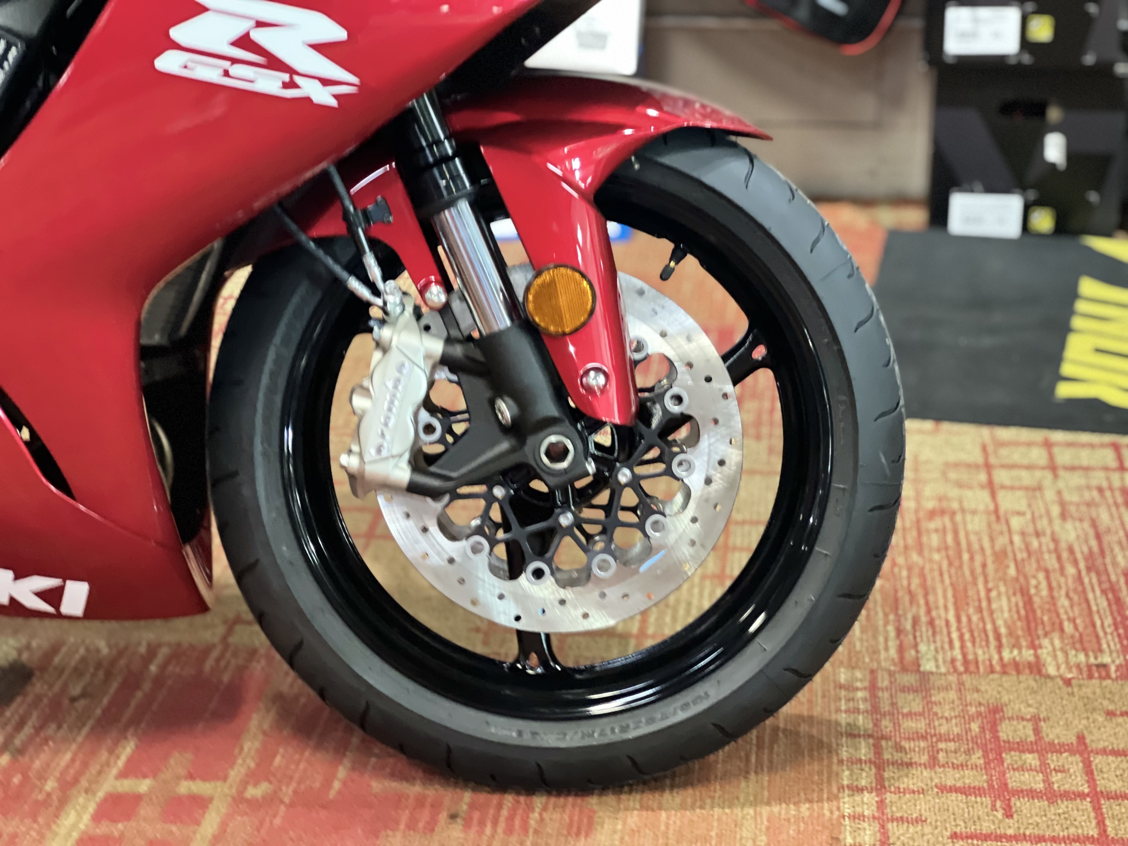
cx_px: 564
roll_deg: -1.2
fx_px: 2509
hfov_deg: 25.3
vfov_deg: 19.1
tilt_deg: -18.3
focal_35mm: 77
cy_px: 423
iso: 500
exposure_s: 1/15
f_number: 2.8
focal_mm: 9
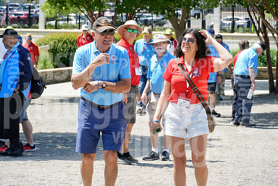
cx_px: 139
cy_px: 93
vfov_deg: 6.8
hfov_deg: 10.2
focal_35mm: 202
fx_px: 1564
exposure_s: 1/160
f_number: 9
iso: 200
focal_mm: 135
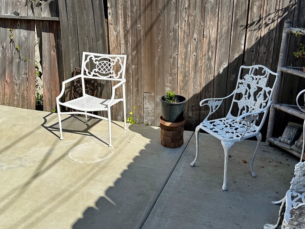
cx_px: 159
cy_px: 113
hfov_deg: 51.3
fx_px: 317
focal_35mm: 36
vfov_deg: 39.6
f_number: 1.78
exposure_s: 1/1311
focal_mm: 6.76
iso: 80
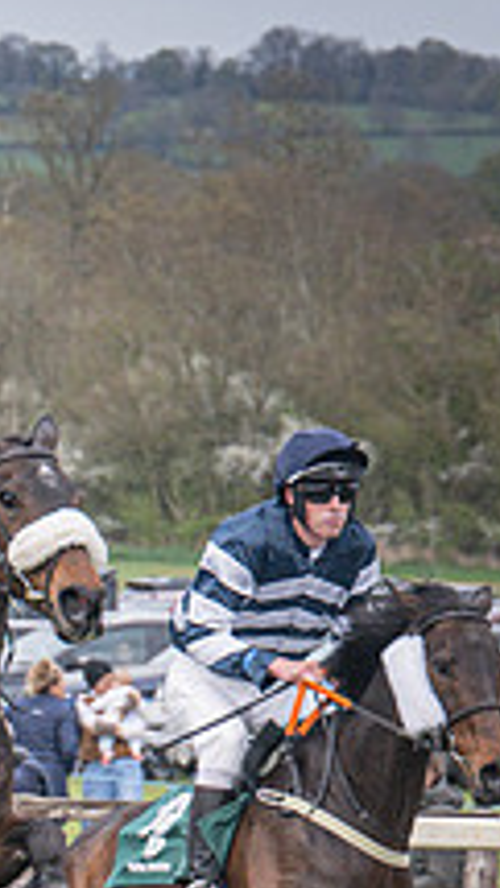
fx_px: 12605
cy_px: 869
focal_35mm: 535
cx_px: -364
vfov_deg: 4.0
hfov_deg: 2.3
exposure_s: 1/800
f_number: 5
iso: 400
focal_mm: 110
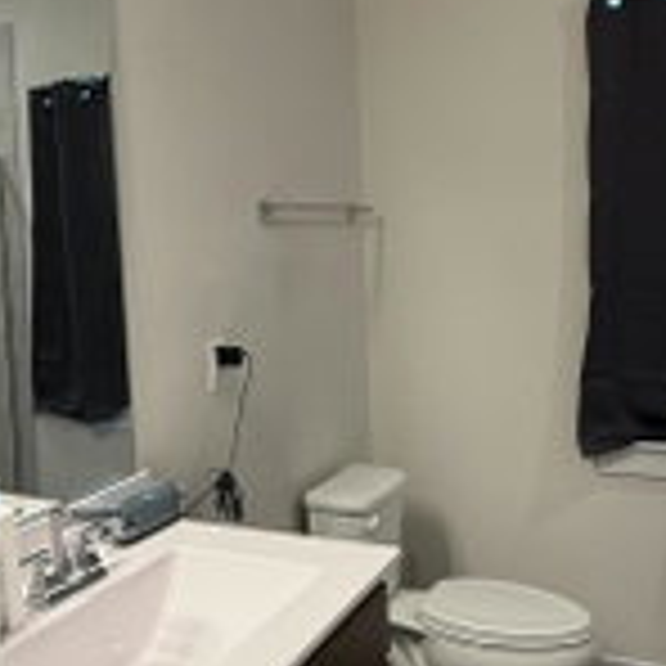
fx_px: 871
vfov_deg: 41.8
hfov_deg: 41.2
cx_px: 212
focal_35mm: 40
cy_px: 360
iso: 200
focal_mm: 2.22
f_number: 2.2
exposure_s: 1/120
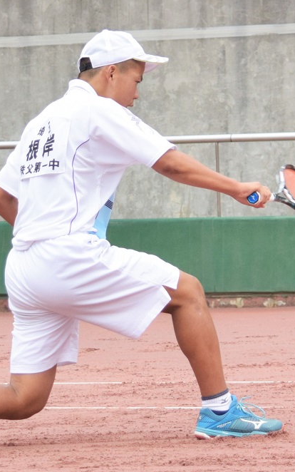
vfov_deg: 15.6
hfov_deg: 9.8
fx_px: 1723
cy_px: 236
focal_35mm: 134
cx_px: 125
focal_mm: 58
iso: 400
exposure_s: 1/1600
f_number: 4.5
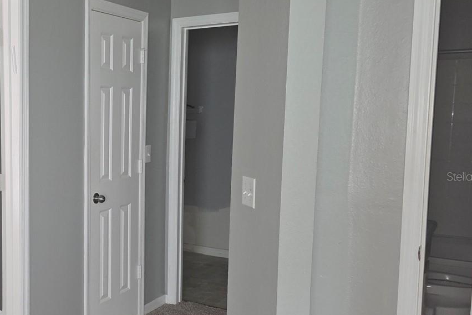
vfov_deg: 29.8
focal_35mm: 45
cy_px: 176
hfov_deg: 40.6
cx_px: 55
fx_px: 590
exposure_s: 1/24
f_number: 1.7
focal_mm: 6.3
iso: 125
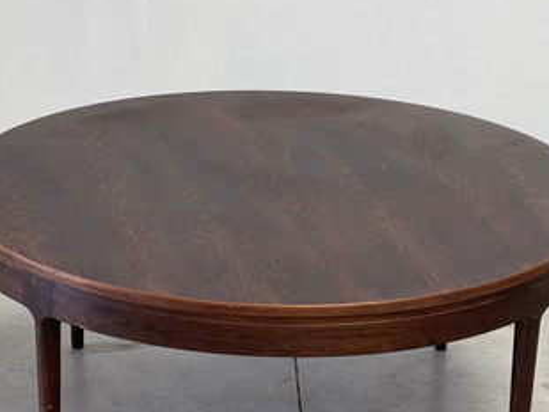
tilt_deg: -23.7
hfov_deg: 18.5
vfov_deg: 13.9
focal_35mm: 106
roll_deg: -1.5
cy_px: 288
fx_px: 1682
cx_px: 311
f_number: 2.2
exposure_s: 1/121
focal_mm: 7.5
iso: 100
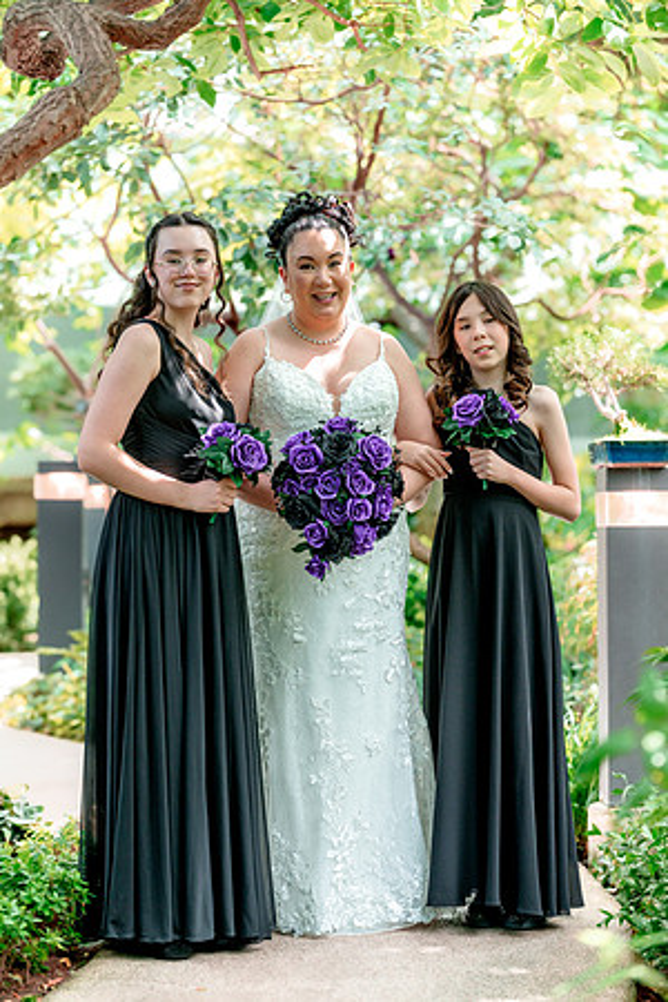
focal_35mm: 93
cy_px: 501
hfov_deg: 14.7
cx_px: 334
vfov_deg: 21.9
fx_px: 2588
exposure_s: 1/400
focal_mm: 93
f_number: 2.5
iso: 500
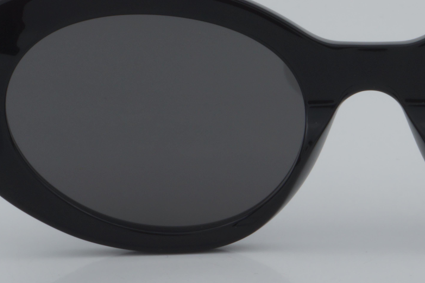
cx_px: 371
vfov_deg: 7.9
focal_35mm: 173
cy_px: 97
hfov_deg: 11.8
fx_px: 2043
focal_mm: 55
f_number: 32
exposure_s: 1/4
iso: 100
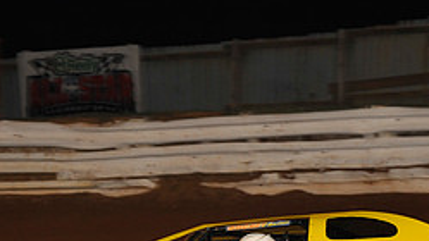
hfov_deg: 8.4
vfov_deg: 4.7
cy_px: 298
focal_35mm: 256
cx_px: 155
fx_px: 2912
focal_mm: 105
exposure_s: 1/250
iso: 500
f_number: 5.6
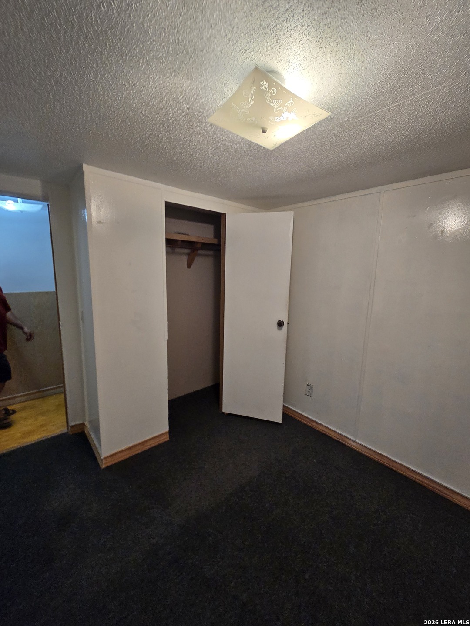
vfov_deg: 106.2
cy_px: 313
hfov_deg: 89.9
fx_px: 235
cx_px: 235
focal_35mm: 13
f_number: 2.2
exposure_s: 1/60
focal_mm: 2.2
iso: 160
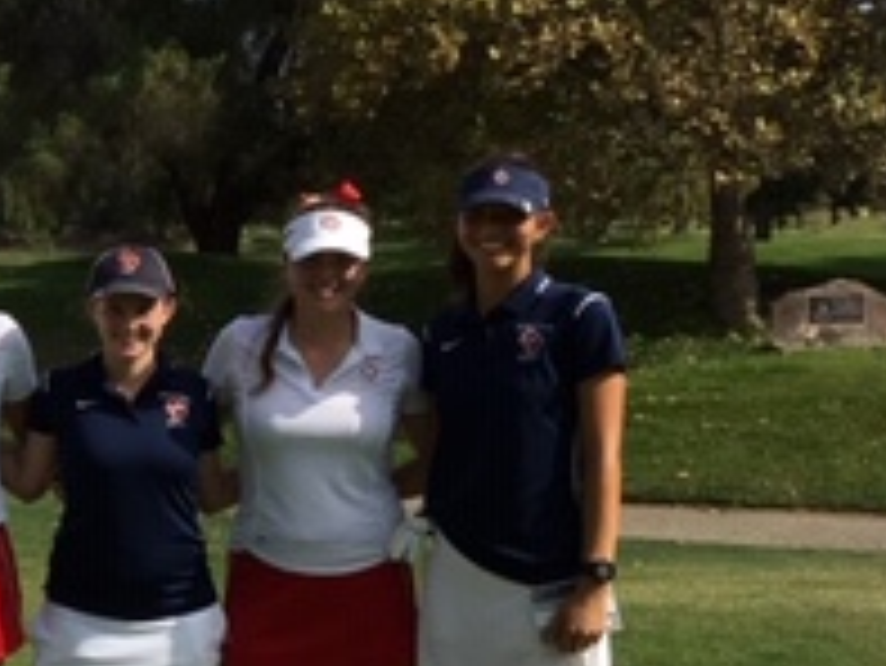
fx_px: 2407
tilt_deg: -4.6
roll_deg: +0.7
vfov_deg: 15.7
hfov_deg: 18.2
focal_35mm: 94
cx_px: -495
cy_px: 464
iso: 25
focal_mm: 4.15
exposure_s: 1/3077
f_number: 2.2
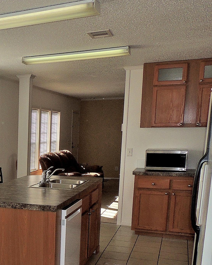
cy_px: 195
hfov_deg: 25.4
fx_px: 400
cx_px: -67
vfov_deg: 35.9
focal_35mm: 51
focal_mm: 4.3
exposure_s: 1/60
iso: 100
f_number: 6.6
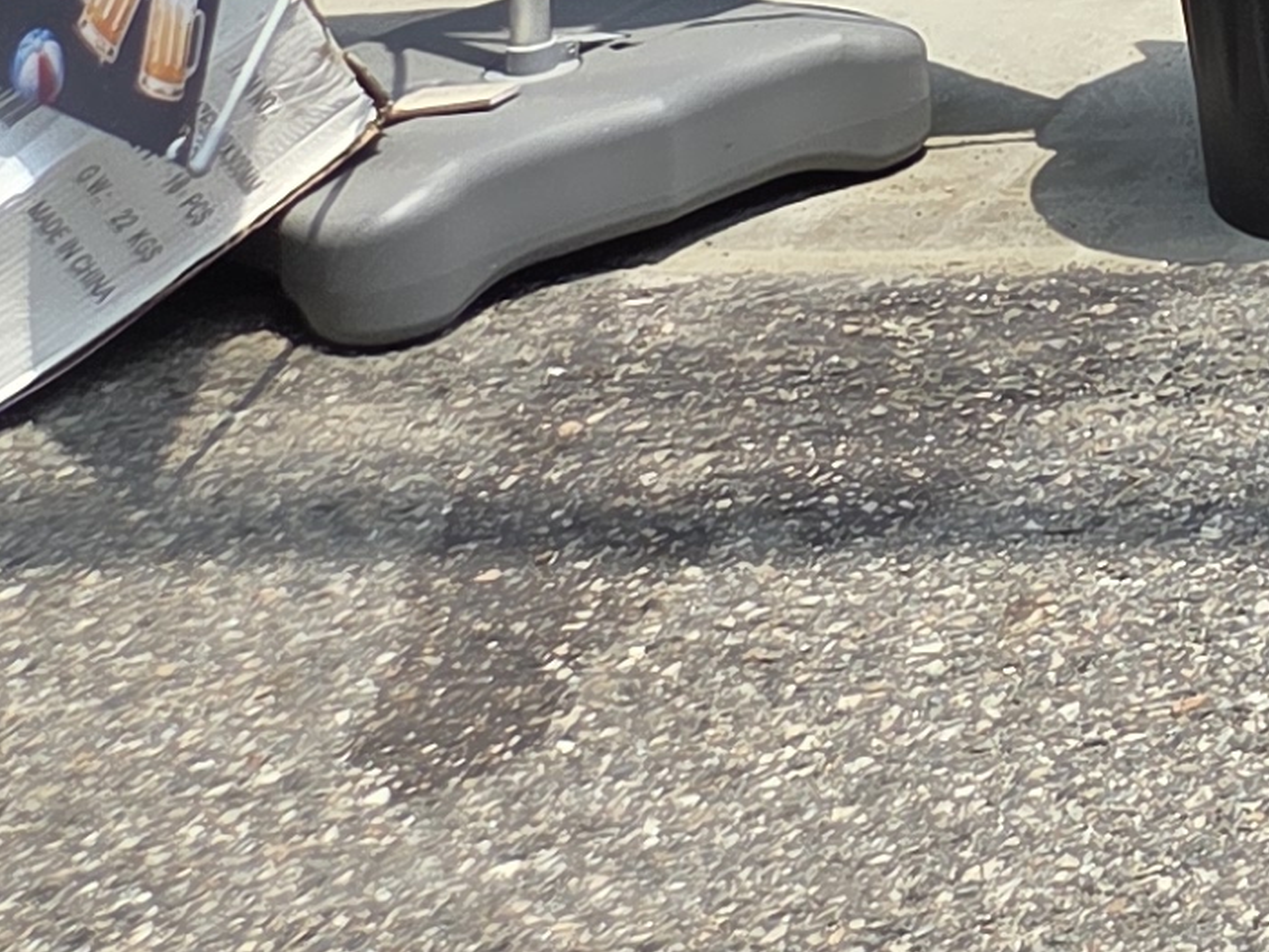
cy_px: -1245
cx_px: 3167
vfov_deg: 10.1
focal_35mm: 131
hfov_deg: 11.8
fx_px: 4804
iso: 80
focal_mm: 5.4
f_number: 1.8
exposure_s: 1/2643
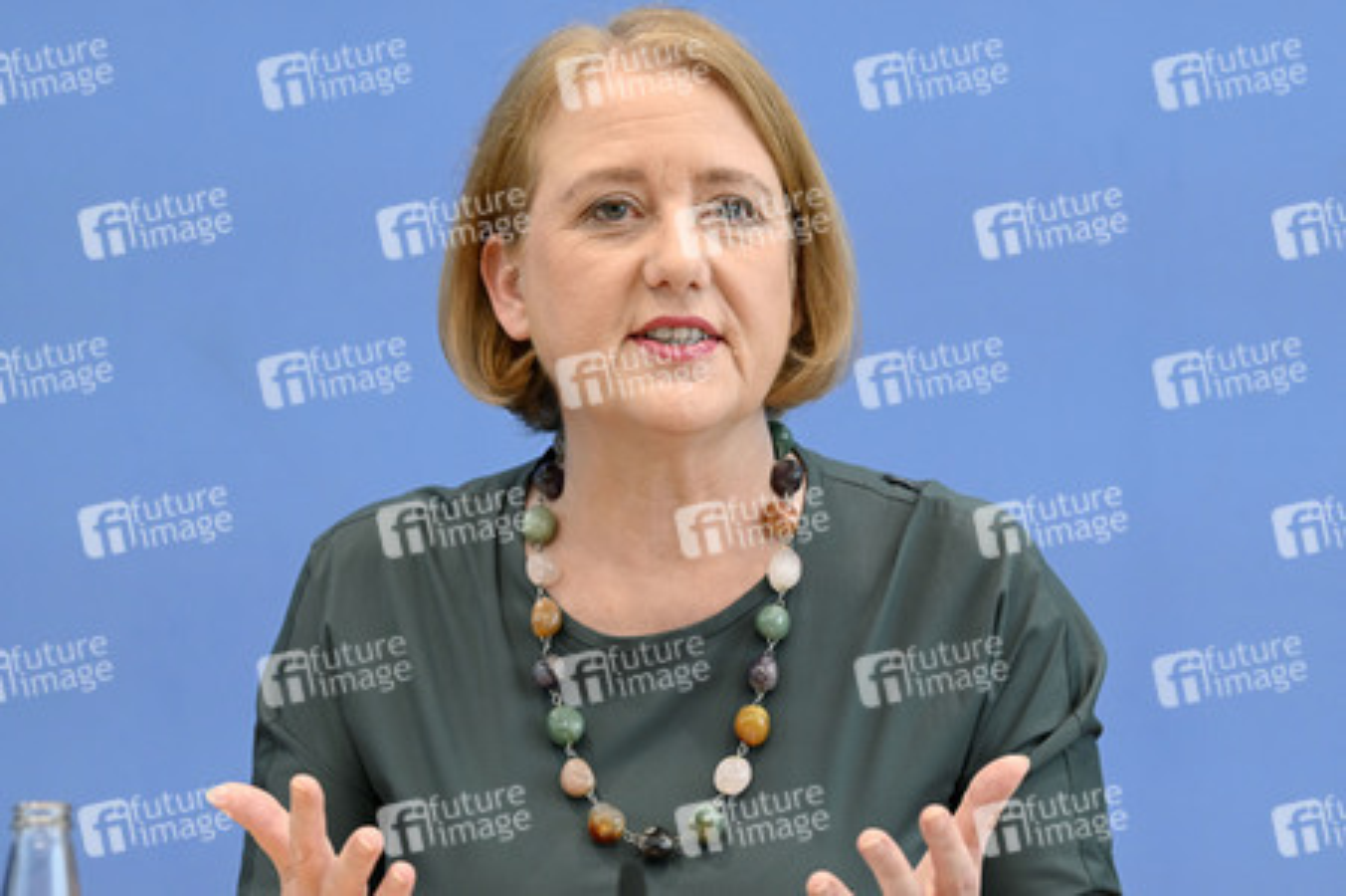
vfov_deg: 12.2
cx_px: 673
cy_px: 448
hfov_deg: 18.3
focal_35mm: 112
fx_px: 4184
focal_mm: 112
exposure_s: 1/500
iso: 3200
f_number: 5.6
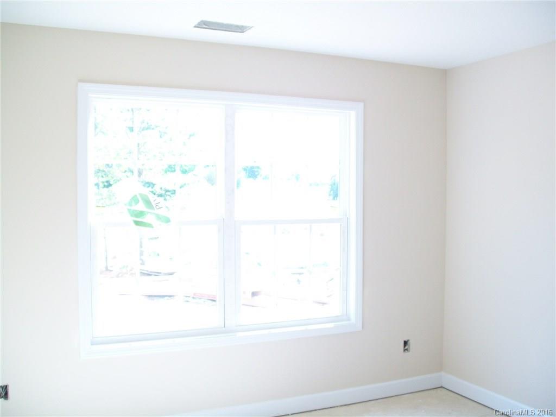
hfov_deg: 51.4
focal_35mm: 36
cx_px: 278
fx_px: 578
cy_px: 208
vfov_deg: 39.7
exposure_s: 1/60
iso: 64
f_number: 2.7
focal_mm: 6
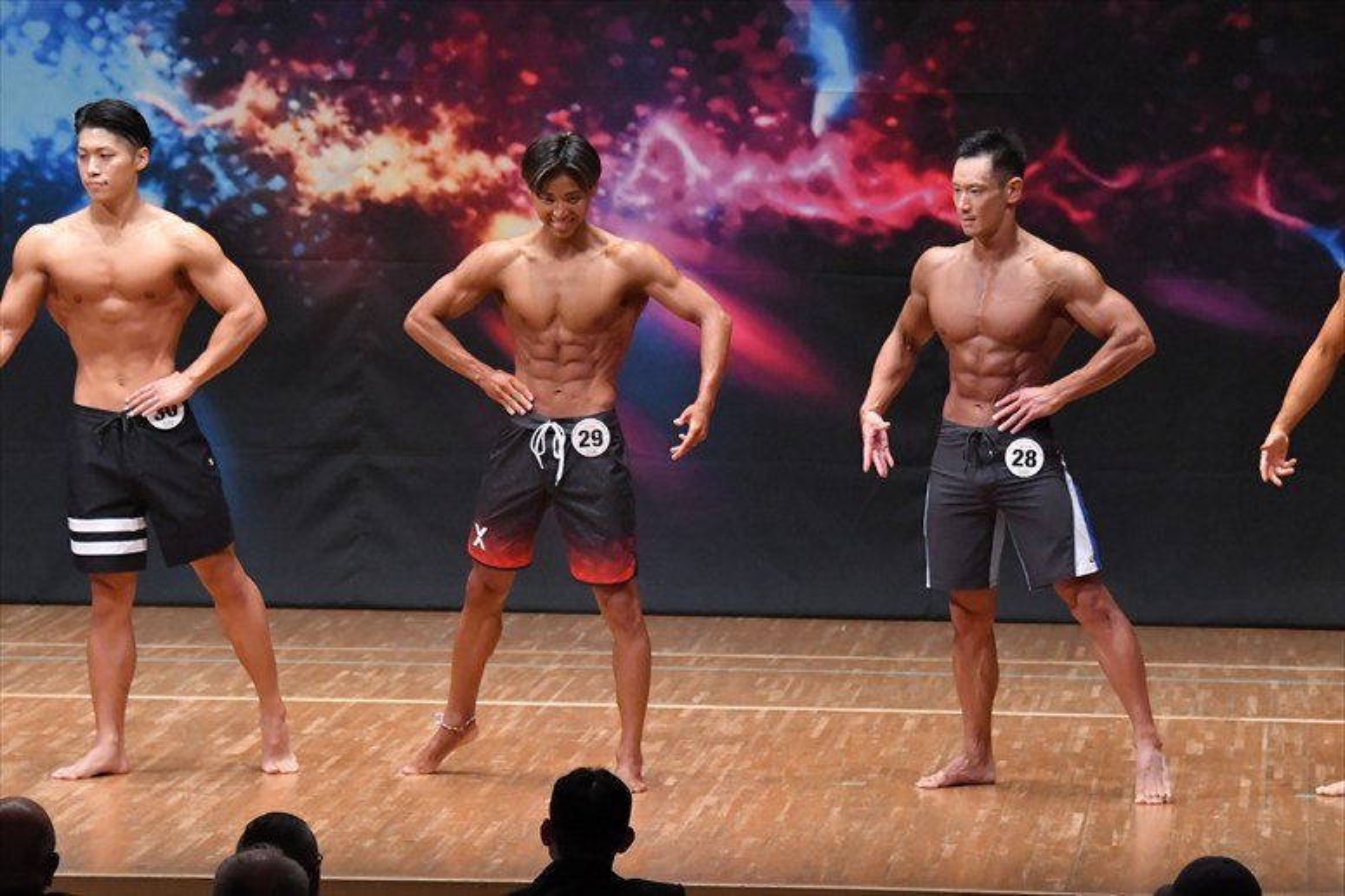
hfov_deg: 9.2
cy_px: 448
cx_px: 672
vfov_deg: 6.1
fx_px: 8402
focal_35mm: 225
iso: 8000
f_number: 5.6
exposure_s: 1/400
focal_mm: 150
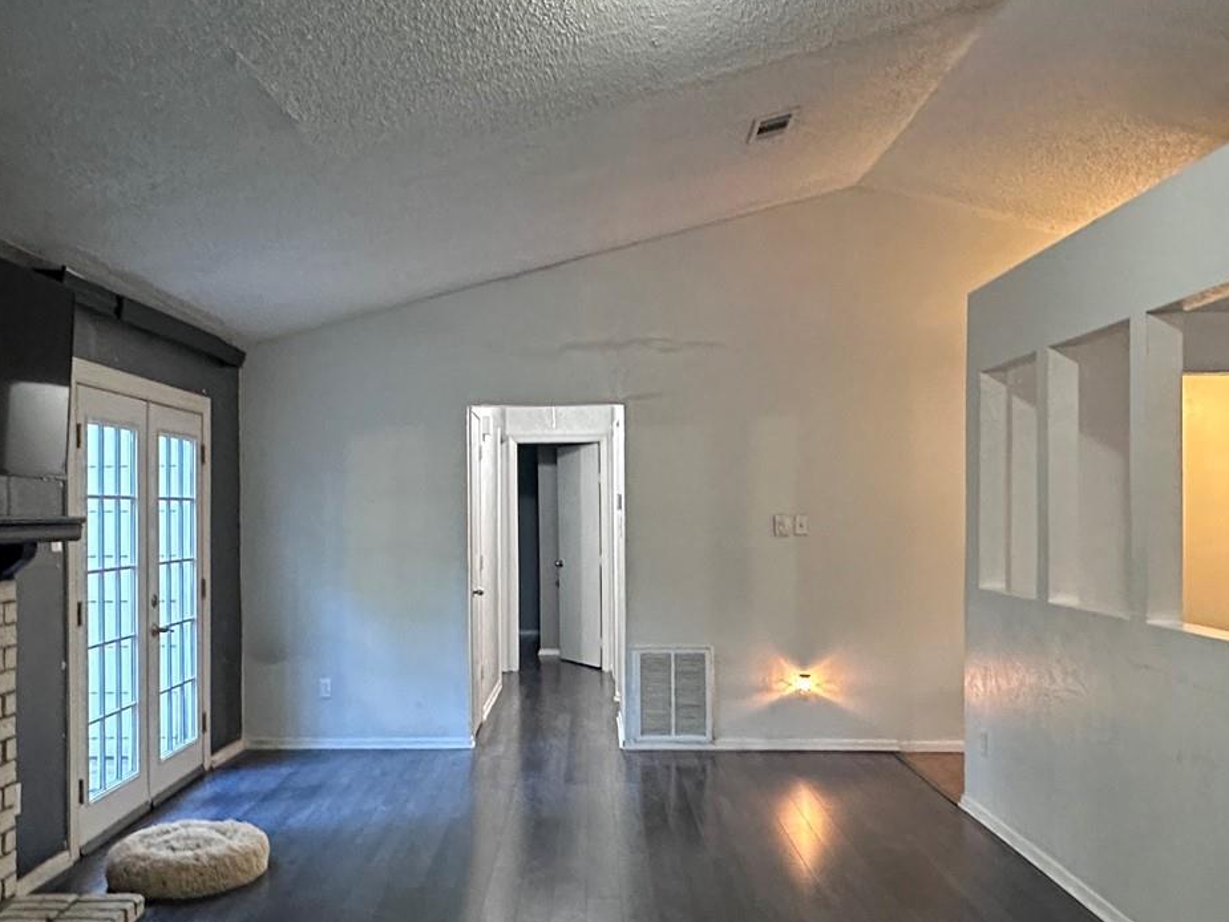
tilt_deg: -1.2
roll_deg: -0.3
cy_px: 515
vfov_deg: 45.4
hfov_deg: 58.2
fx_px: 1101
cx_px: 555
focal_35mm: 31
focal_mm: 2.22
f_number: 2.2
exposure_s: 1/60
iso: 800
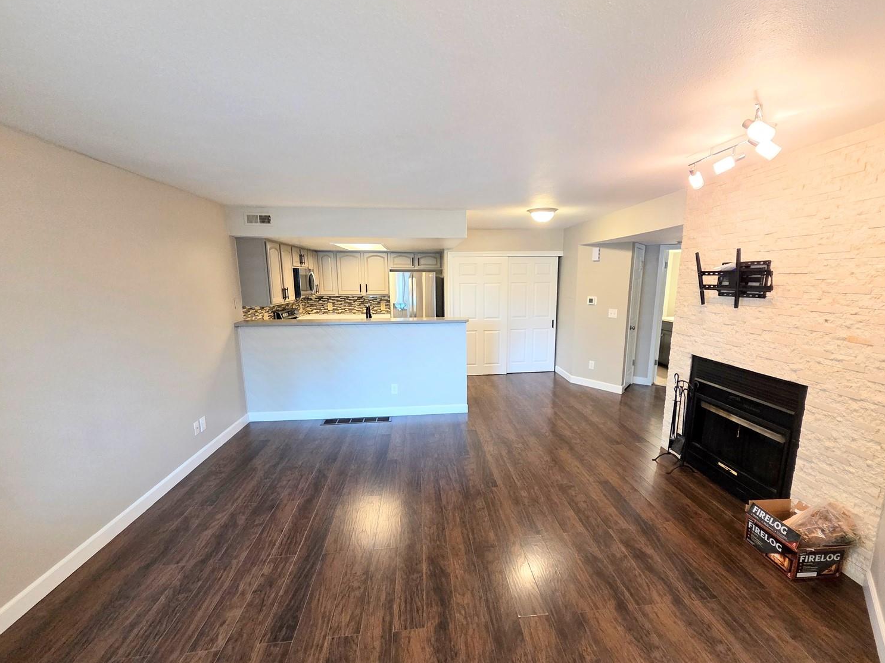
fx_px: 358
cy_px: 348
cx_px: 464
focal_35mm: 14
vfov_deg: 85.6
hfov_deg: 102.0
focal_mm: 2.2
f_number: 2.2
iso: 320
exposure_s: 1/60
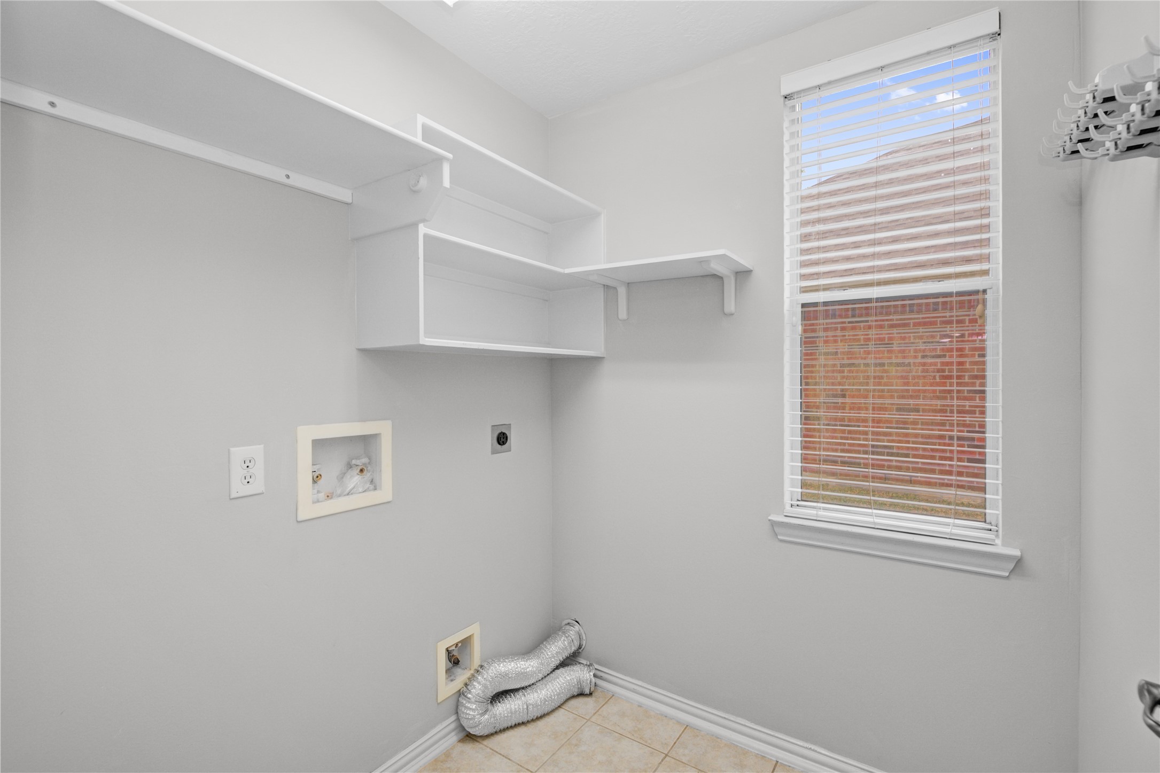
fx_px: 515
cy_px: 386
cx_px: 580
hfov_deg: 96.7
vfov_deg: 73.7
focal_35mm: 16
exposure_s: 1/8
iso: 200
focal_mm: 16
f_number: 8
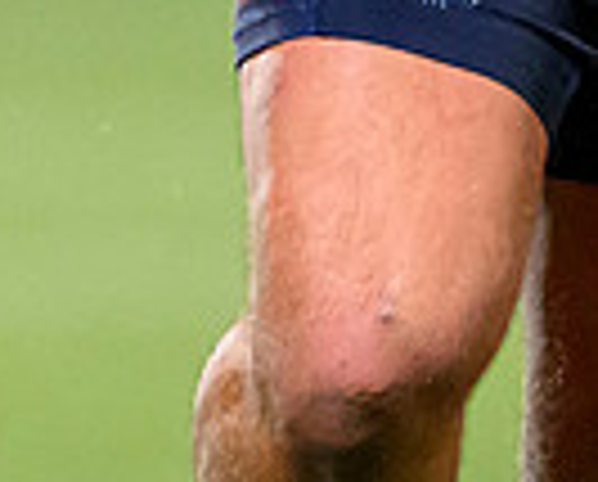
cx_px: 591
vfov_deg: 0.5
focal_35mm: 3145
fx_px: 55784
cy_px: 8
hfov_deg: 0.6
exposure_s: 1/2000
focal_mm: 400
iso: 8000
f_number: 3.2
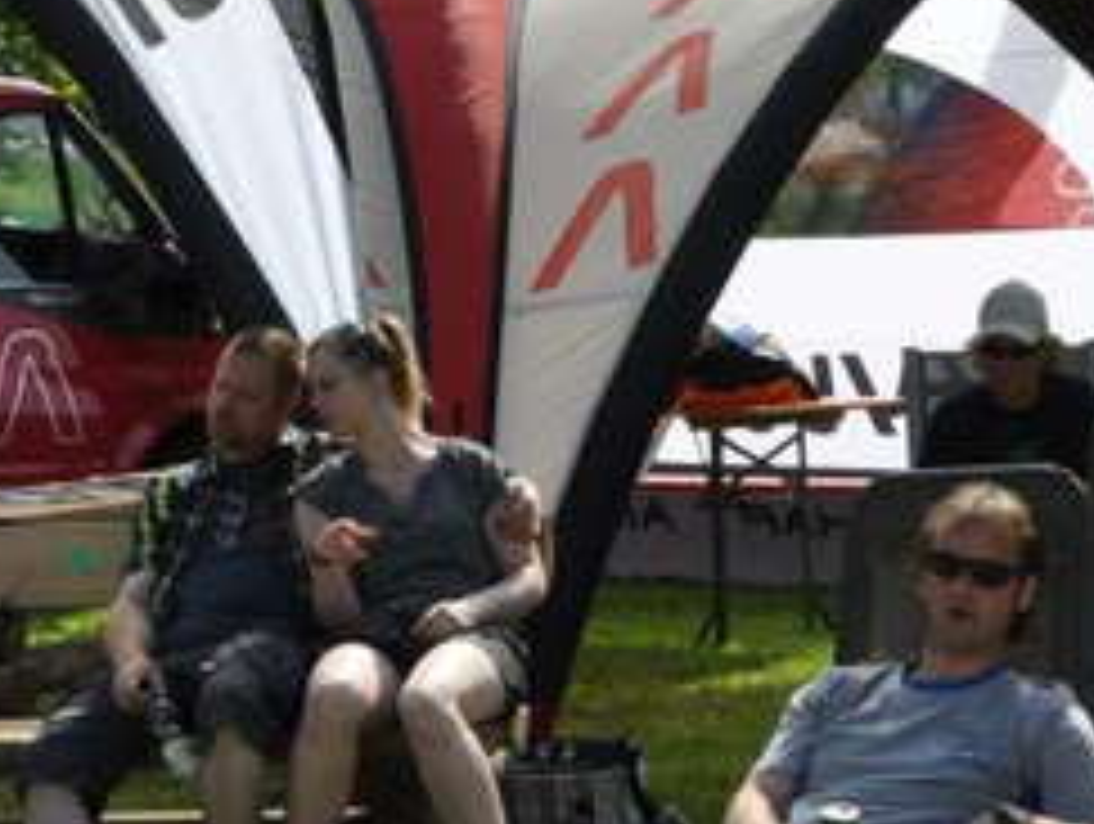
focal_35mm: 150
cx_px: 990
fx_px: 4748
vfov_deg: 9.9
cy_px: 284
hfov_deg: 13.0
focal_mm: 32
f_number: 13
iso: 200
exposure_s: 1/200
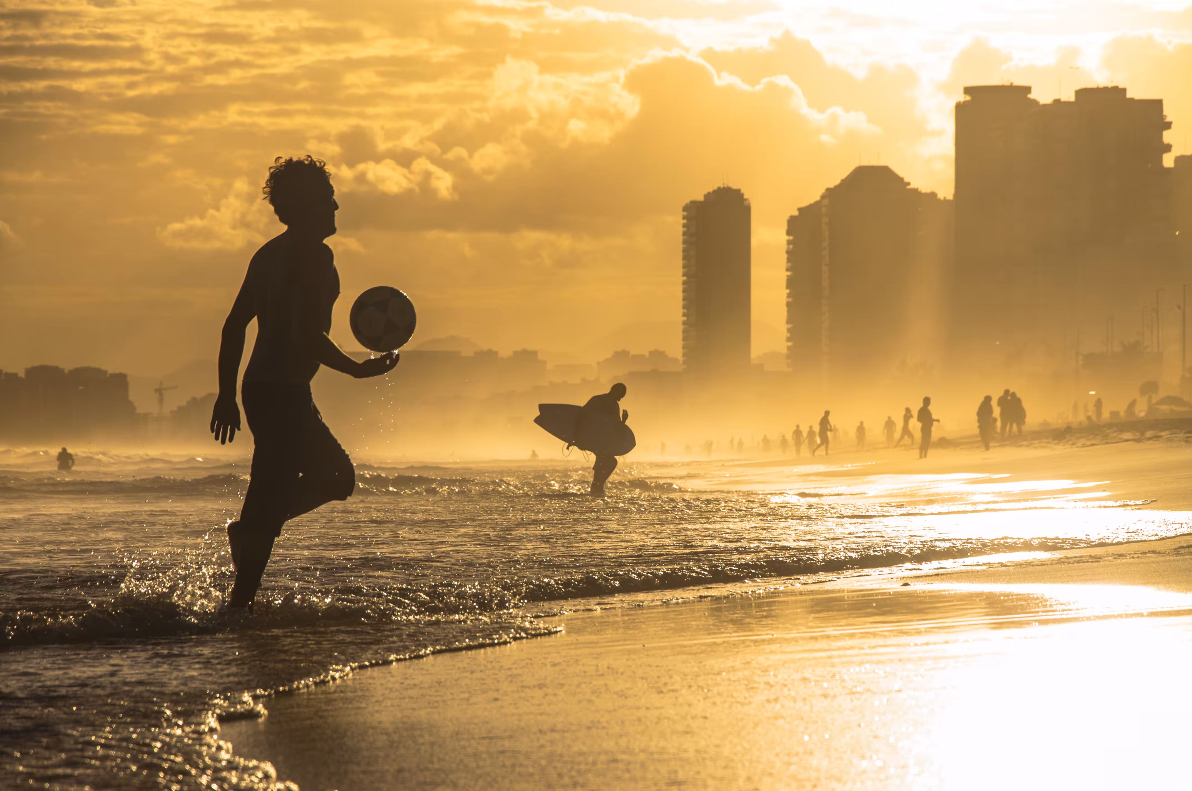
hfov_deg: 13.1
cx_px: 596
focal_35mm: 158
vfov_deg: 8.7
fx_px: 5209
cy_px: 396
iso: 100
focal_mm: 105
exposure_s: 1/1250
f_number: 9
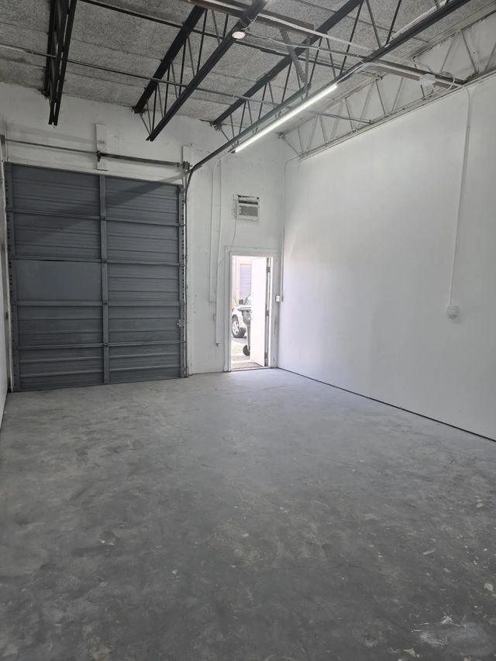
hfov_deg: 58.9
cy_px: 330
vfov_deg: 73.9
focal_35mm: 23
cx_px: 248
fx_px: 439
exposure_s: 1/120
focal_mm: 6.3
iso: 32
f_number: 1.7
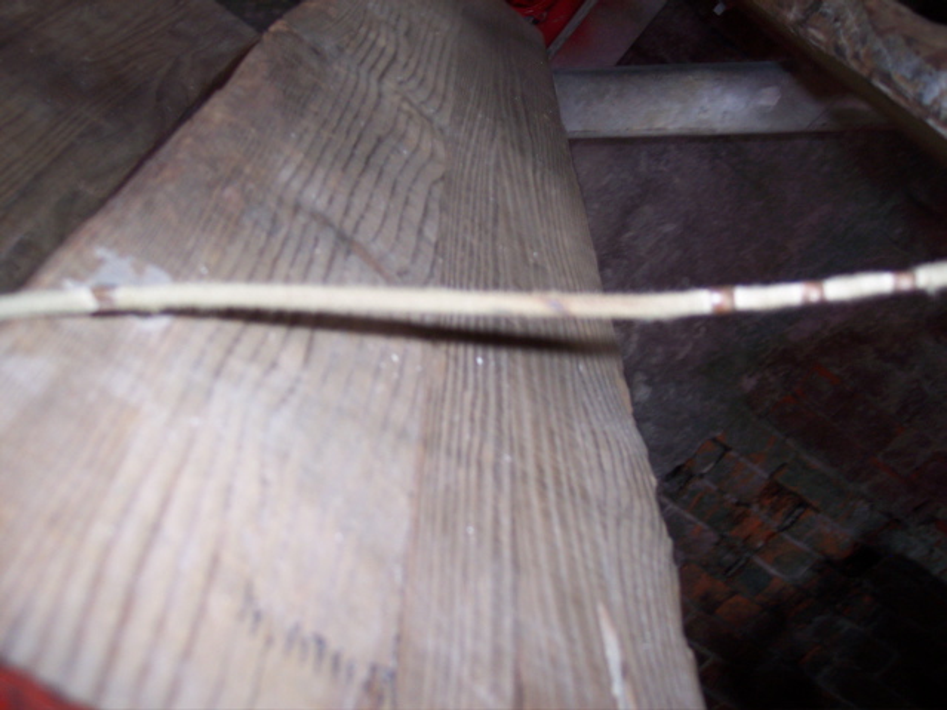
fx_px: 1039
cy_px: 355
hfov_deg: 49.0
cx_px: 474
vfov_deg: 37.7
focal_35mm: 38
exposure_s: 1/2
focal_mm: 8
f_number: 2.8
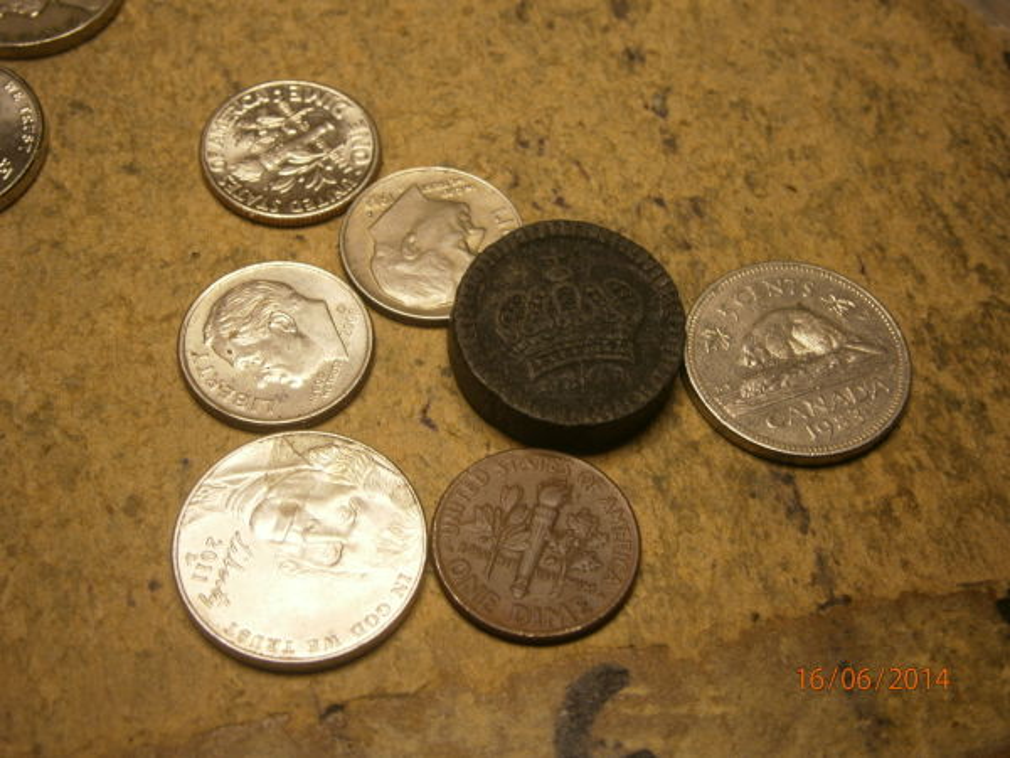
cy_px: 379
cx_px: 505
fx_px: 1371
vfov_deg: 30.9
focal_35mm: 47
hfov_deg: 40.4
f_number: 3.4
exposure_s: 1/40
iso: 125
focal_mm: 8.3
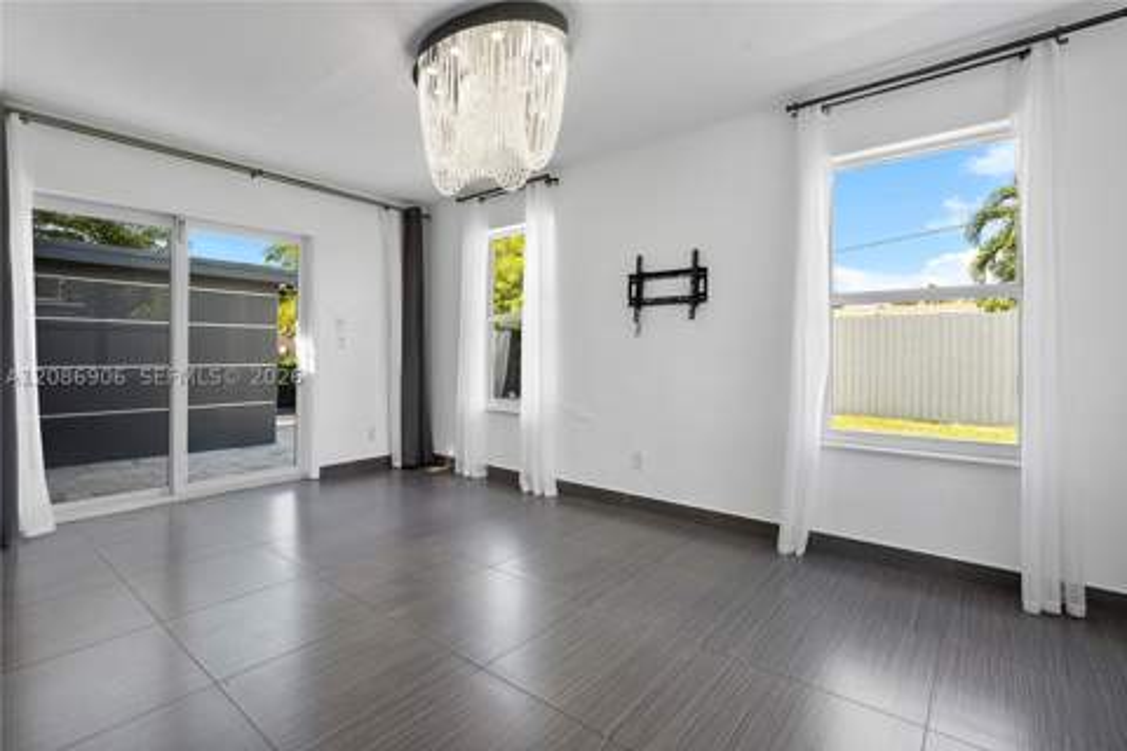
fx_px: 501
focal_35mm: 16
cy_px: 376
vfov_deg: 73.7
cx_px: 564
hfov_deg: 96.7
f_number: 10
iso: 800
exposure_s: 1/50
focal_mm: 16
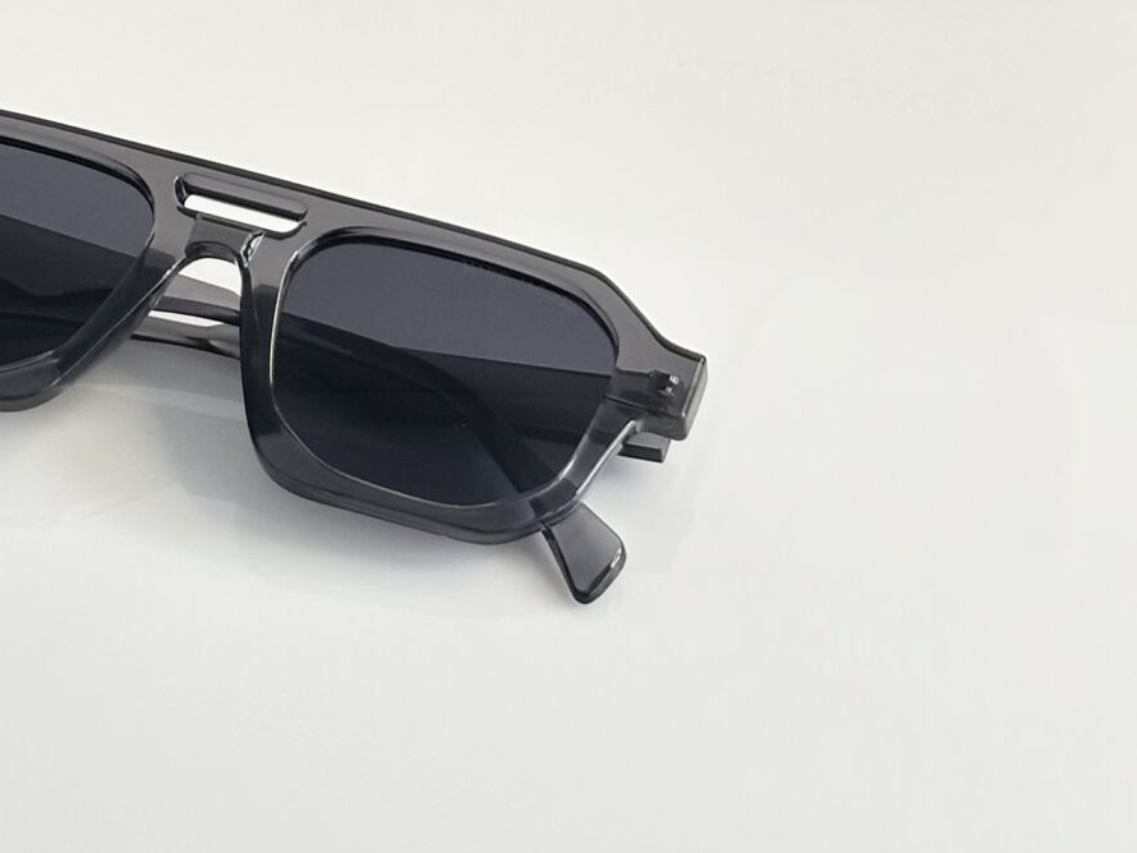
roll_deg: -0.6
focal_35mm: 138
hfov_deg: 14.2
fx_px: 4534
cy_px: -152
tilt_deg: -31.8
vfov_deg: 10.6
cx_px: 156
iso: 64
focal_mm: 6.86
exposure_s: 1/50
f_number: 1.78
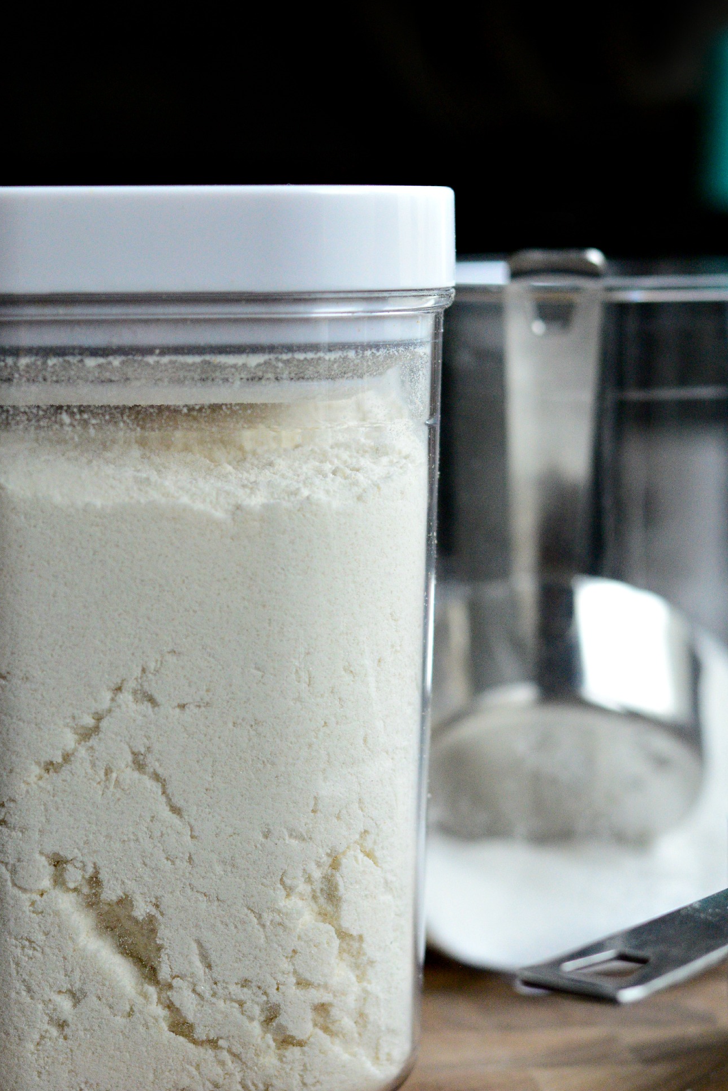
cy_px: 553
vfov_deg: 23.6
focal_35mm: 86
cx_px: 159
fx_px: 2606
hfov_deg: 15.8
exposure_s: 1/320
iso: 2500
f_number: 3.5
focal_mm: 50
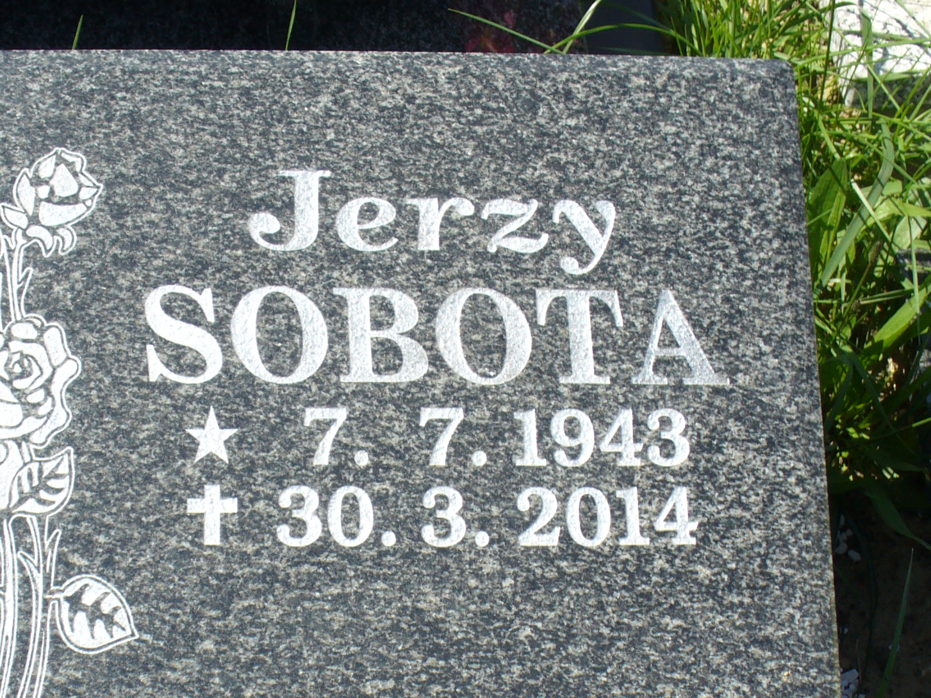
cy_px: 514
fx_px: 1990
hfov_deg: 26.3
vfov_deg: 19.8
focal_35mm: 74
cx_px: 393
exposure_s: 1/200
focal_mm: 7
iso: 80
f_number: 5.8
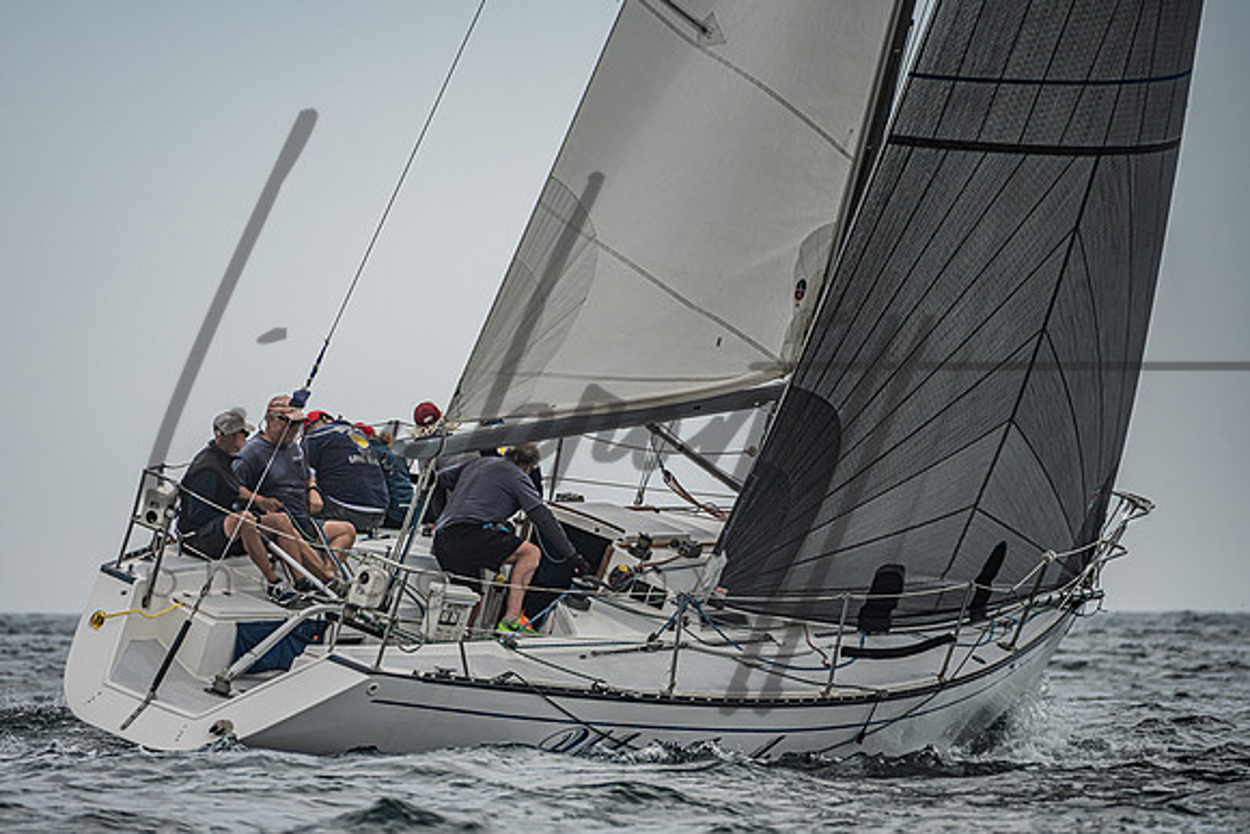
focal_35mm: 484
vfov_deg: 2.8
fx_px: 16821
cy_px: 499
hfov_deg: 4.3
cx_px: 503
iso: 400
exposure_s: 1/3200
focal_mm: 400
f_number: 8
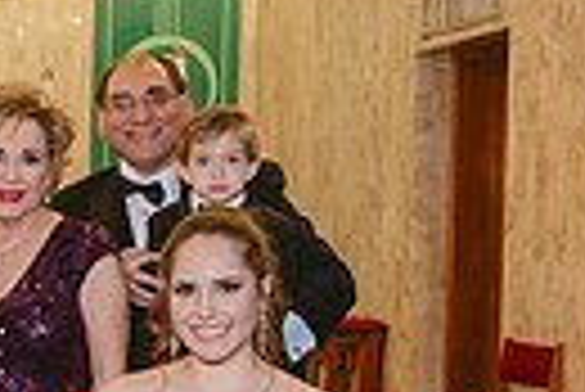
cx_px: -356
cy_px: 378
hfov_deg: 16.8
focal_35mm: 107
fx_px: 1741
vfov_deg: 12.7
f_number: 4
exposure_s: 1/125
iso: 1000
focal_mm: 24
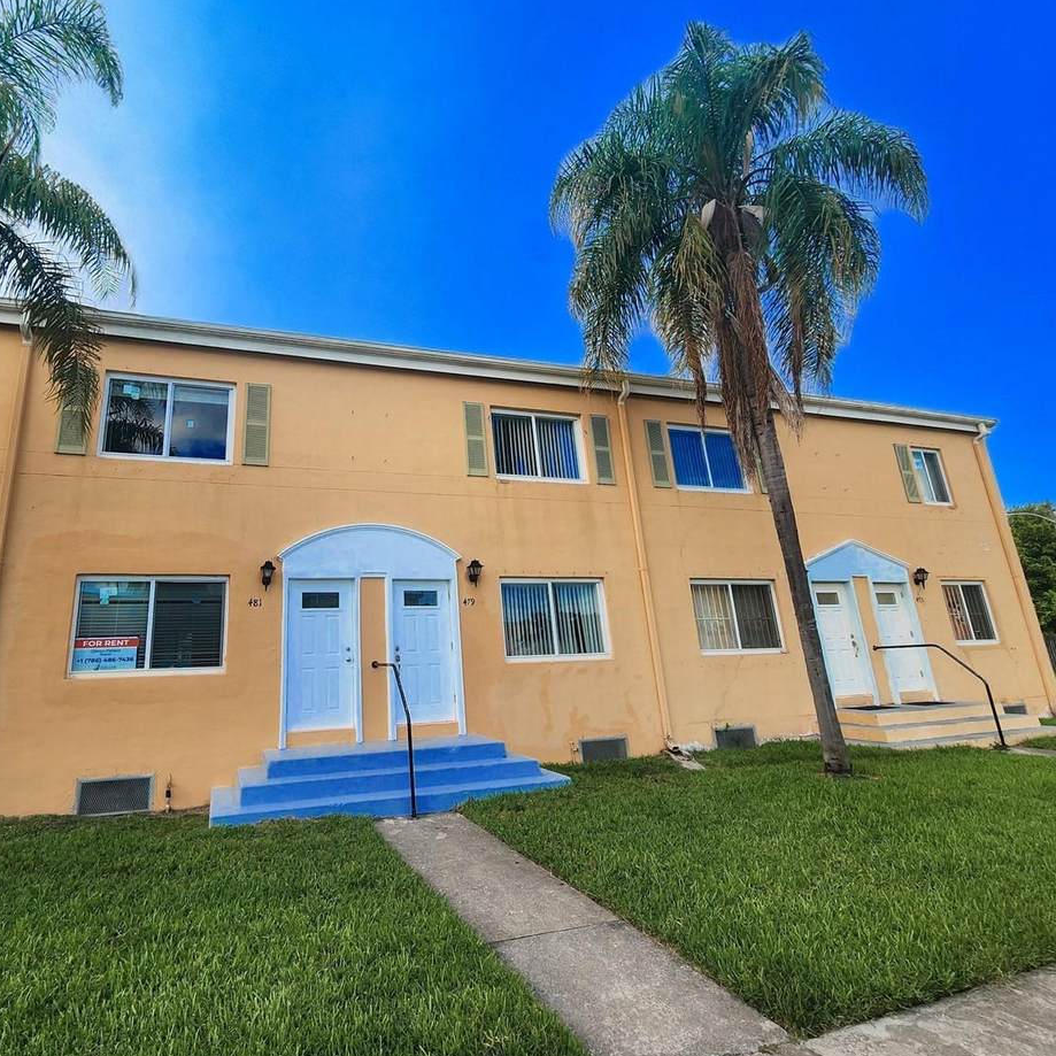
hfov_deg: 86.1
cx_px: 413
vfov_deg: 87.4
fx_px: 552
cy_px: 511
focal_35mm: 16
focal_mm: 2.2
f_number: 2.2
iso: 50
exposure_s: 1/536
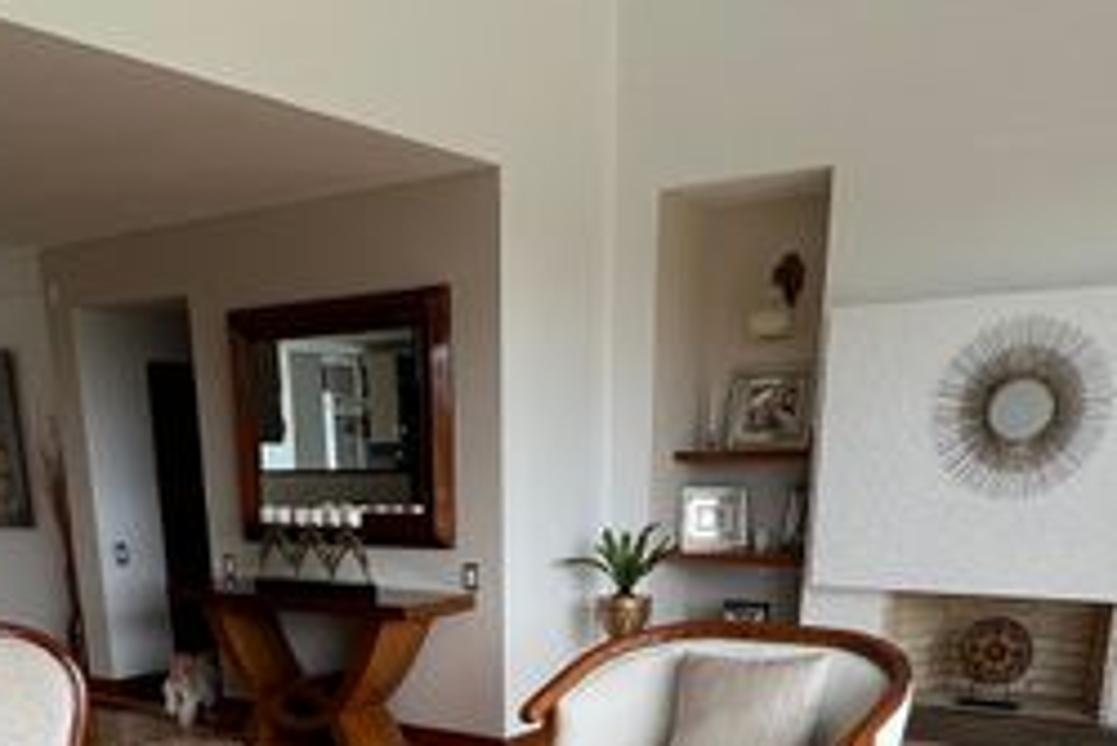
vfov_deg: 31.2
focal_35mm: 36
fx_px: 1118
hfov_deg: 53.0
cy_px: 889
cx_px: 498
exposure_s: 1/99
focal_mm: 1.57
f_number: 1.8
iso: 32
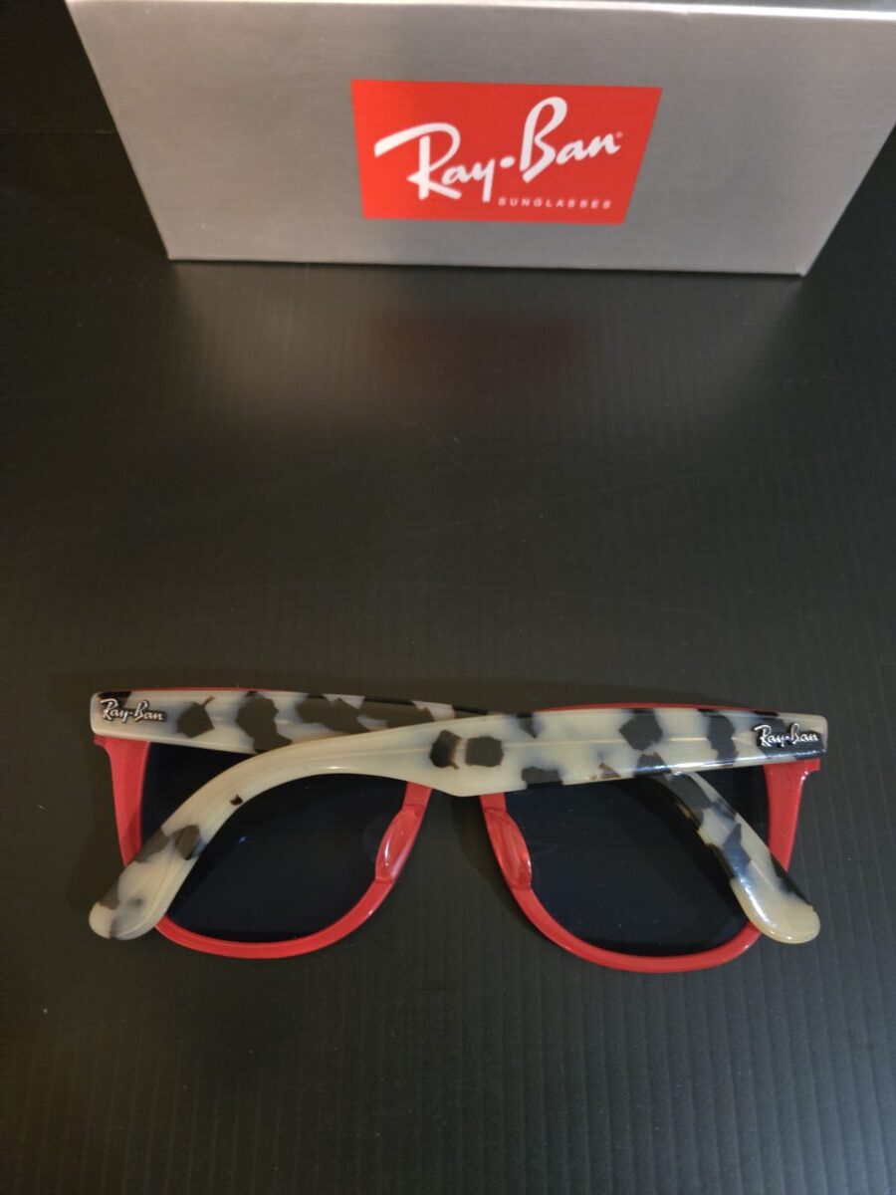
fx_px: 794
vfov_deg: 73.9
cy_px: 598
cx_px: 448
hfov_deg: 58.9
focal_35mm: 23
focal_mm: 5.4
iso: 2500
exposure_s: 1/15
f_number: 1.8
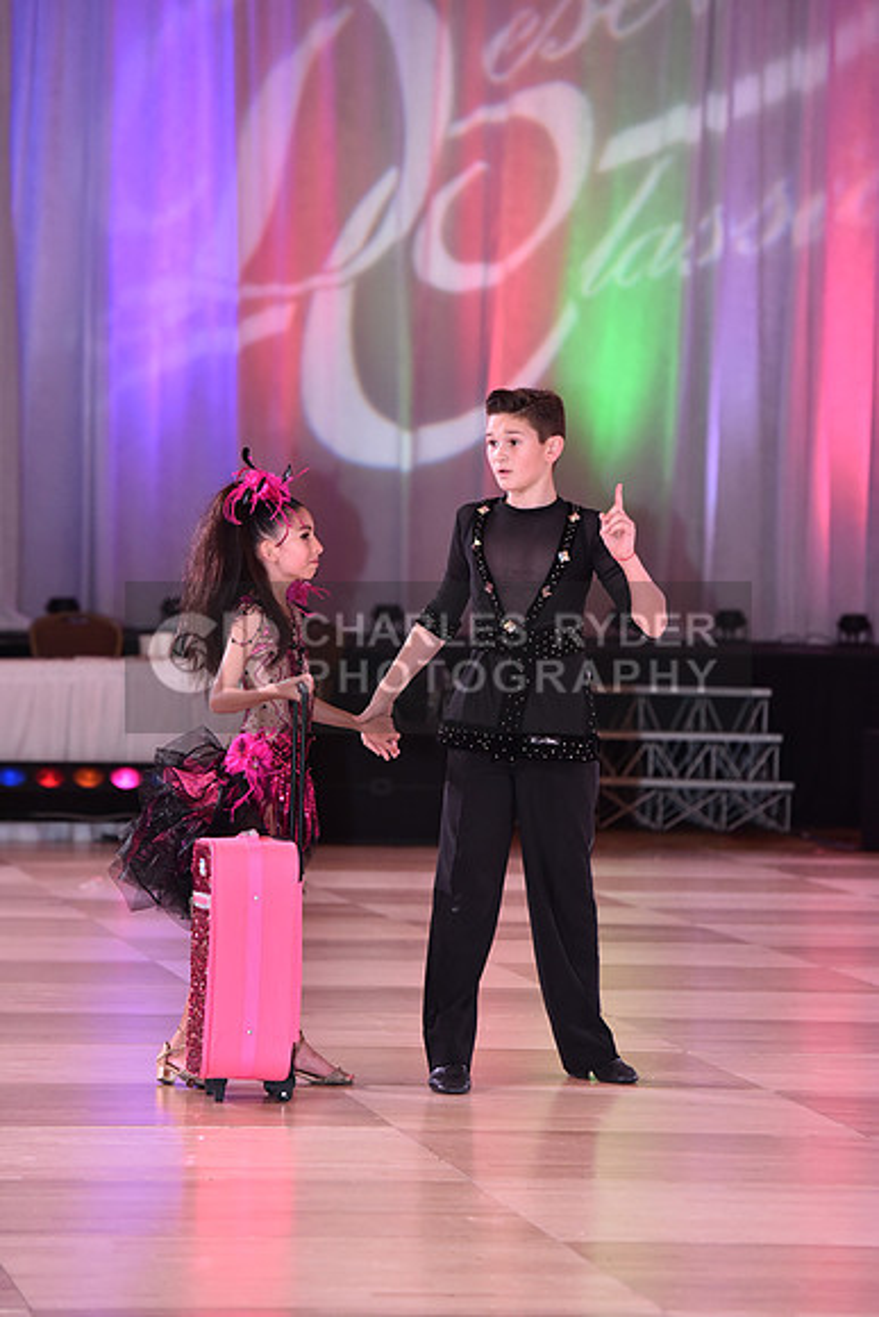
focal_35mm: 170
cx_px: 440
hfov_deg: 8.1
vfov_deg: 12.1
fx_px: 6222
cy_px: 658
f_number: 5.6
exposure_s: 1/250
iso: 2000
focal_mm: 170
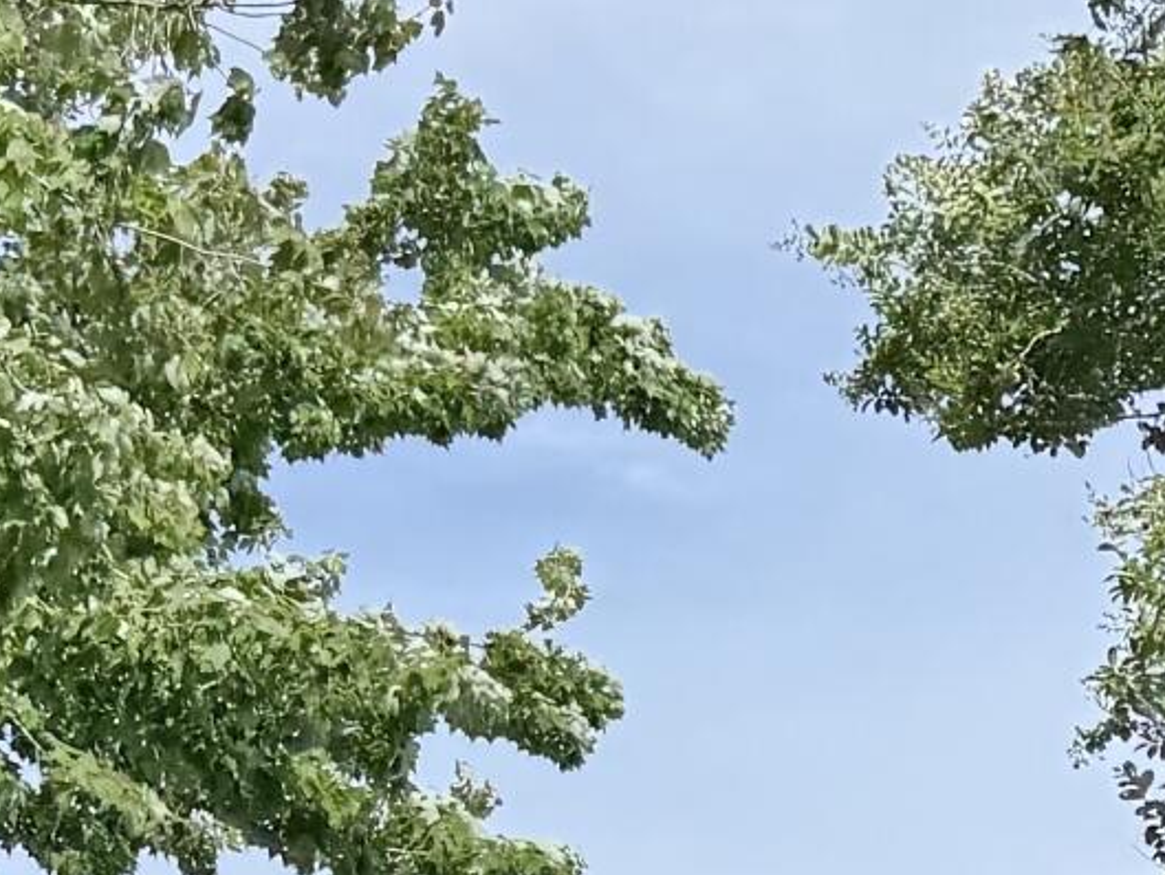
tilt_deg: +3.0
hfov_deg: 14.3
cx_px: 1108
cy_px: 1772
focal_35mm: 136
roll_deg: -1.8
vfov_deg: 10.1
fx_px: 4578
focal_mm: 6.76
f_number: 1.78
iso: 80
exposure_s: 1/3425
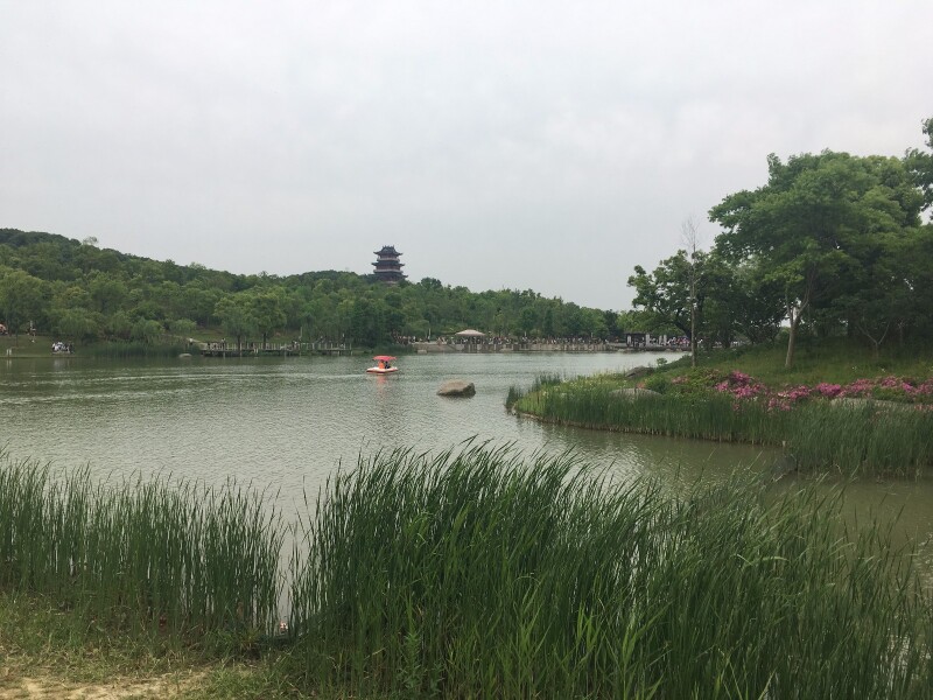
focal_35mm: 29
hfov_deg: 61.7
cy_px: 350
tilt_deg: -2.7
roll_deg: +2.5
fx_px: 782
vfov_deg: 48.2
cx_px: 466
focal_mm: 4.15
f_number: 2.2
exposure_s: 1/855
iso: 25
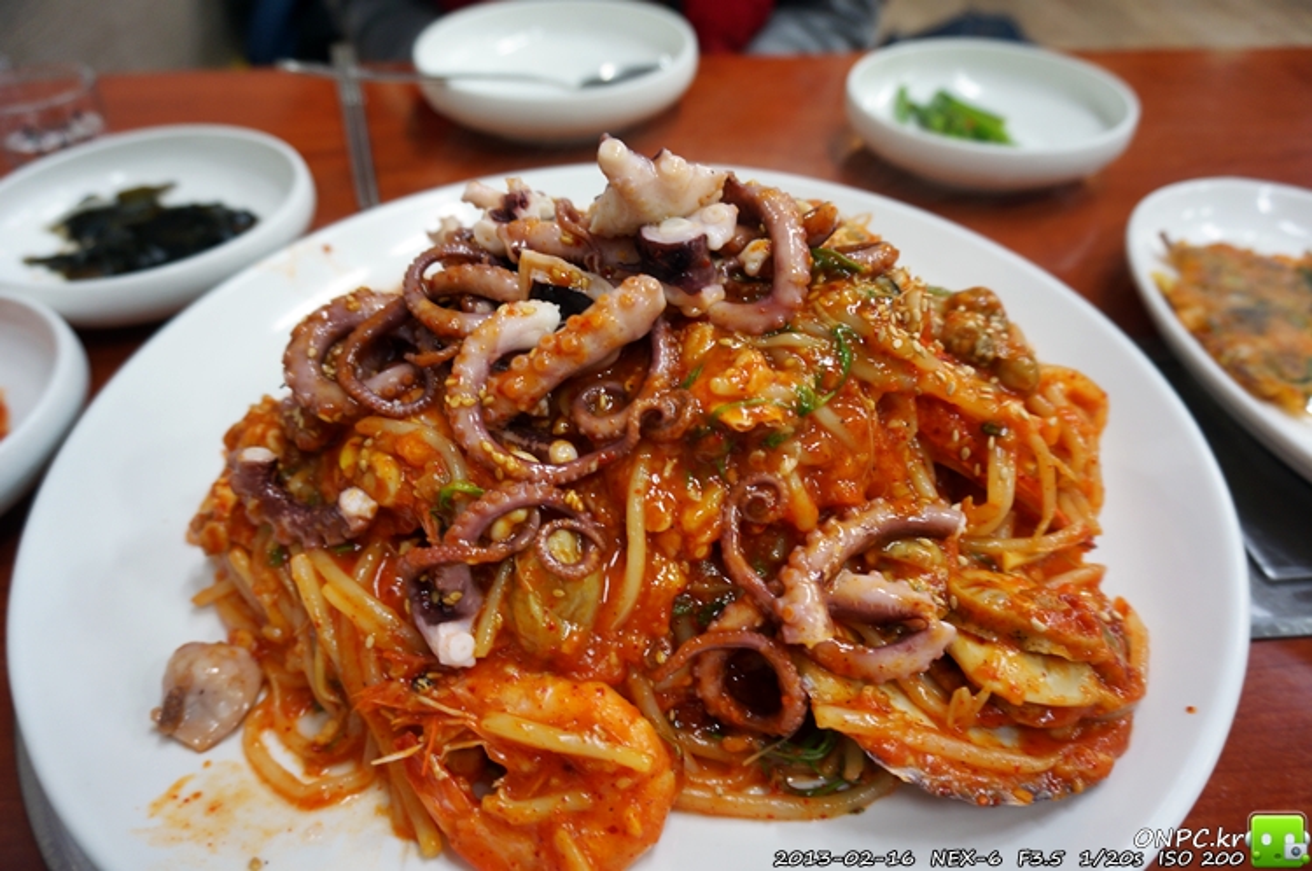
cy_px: 436
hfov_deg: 73.8
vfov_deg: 53.0
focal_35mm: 24
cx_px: 656
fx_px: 874
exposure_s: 1/20
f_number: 3.5
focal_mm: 16
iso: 200
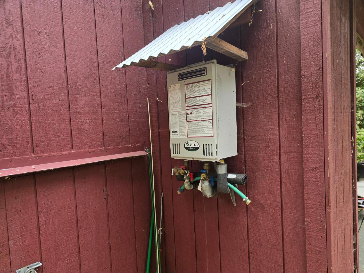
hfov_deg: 73.9
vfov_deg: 58.9
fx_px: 242
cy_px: 136
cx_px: 182
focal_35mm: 23
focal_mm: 6.3
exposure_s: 1/180
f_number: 1.7
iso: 40
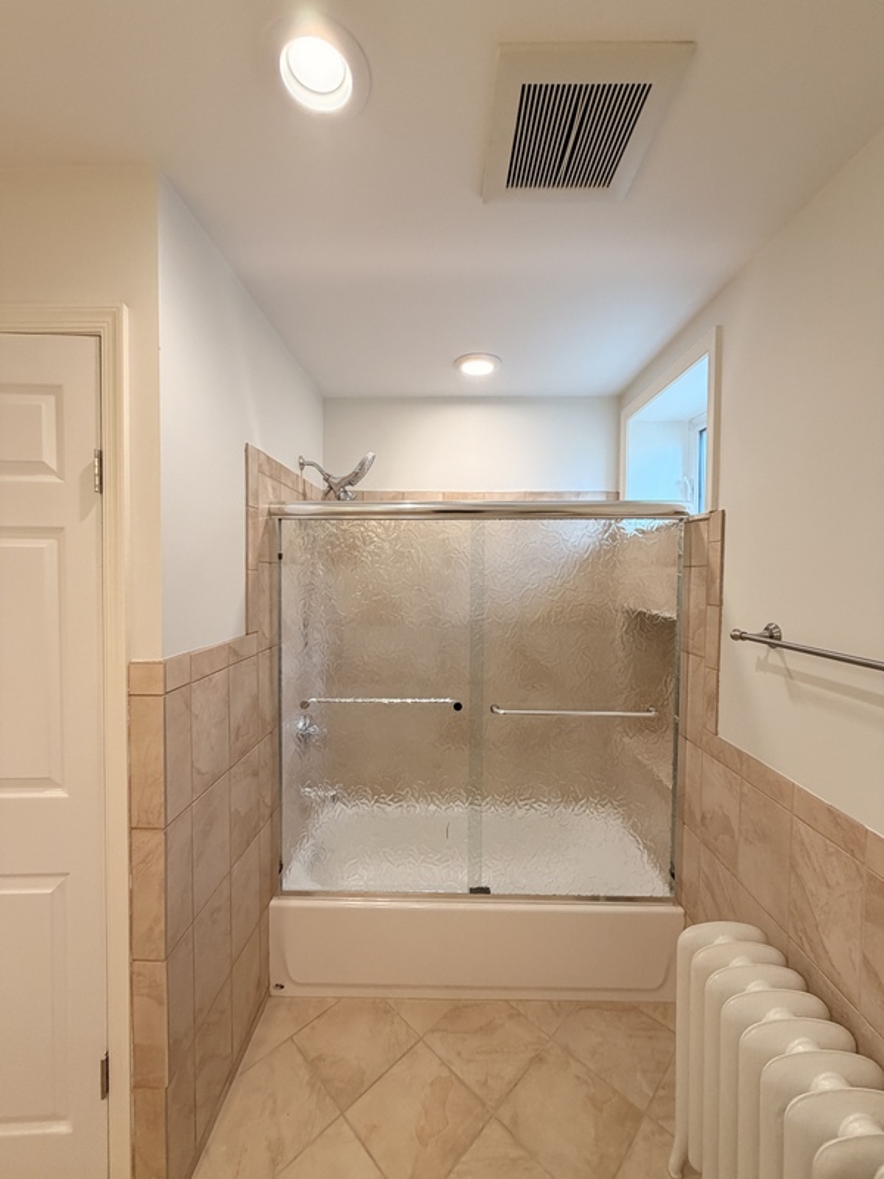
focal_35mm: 14
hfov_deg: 85.7
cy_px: 590
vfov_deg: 102.1
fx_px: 477
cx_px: 442
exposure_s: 1/120
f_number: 2.2
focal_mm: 2.22
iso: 200
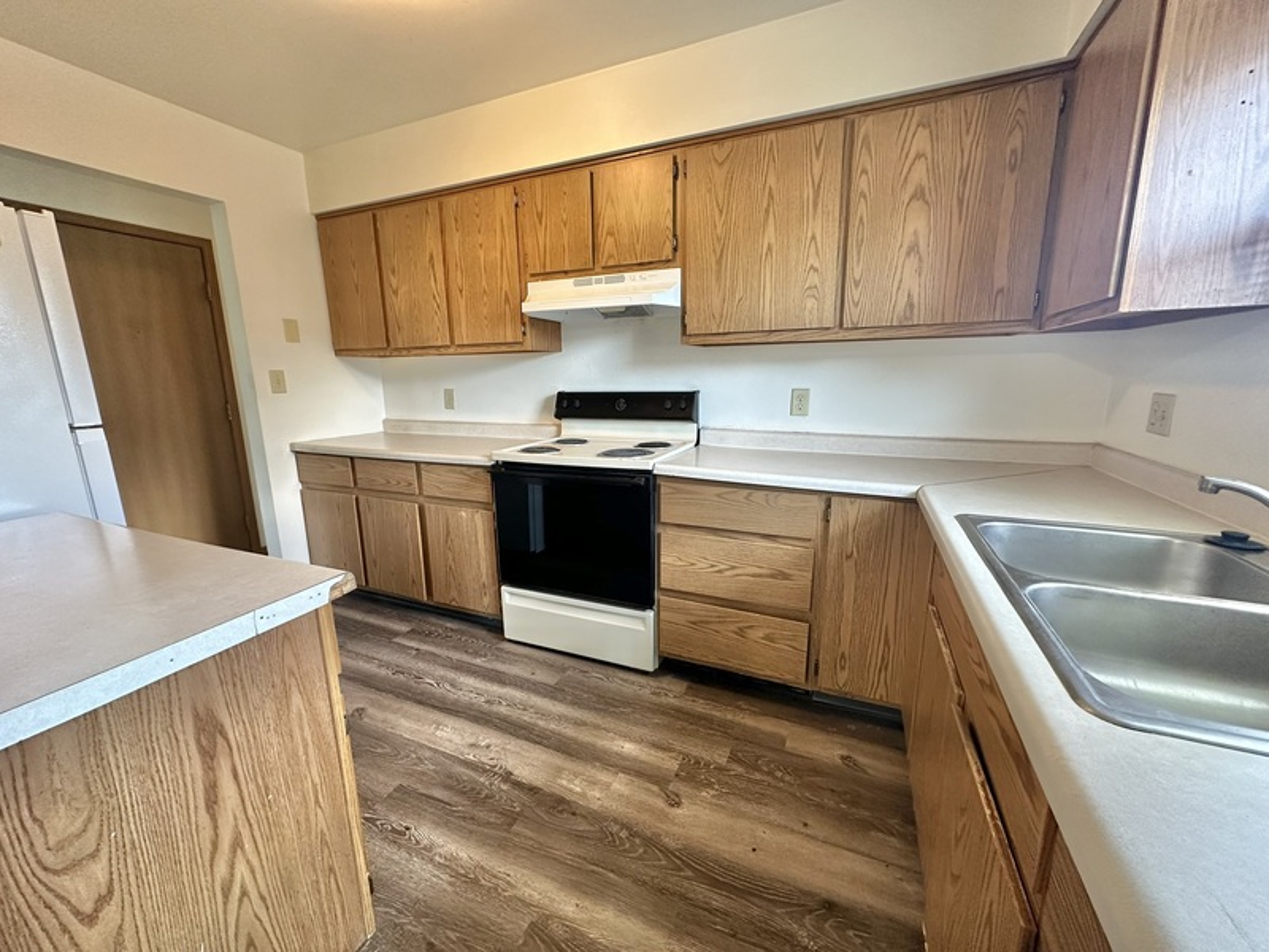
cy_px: 476
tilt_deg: -11.4
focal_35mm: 14
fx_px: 513
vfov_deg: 85.7
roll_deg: +1.0
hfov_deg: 102.1
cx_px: 634
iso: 200
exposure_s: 1/60
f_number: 2.2
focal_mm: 2.22
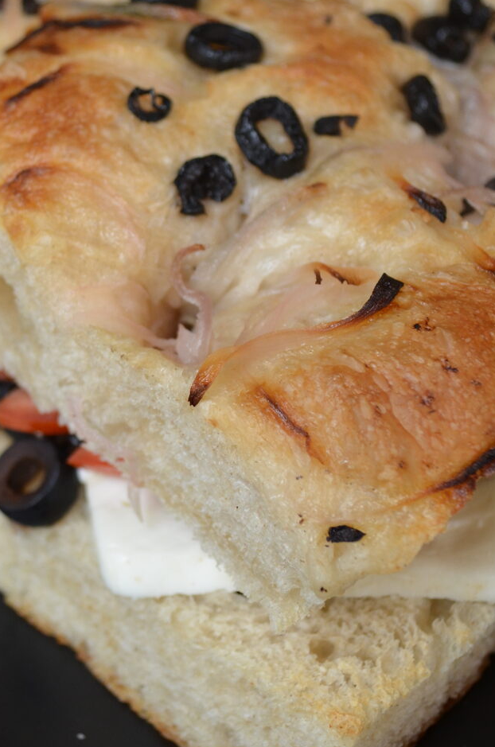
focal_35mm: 69
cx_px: 126
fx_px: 1429
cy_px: 285
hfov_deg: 19.5
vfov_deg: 29.2
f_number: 4.5
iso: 400
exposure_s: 1/80
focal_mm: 24
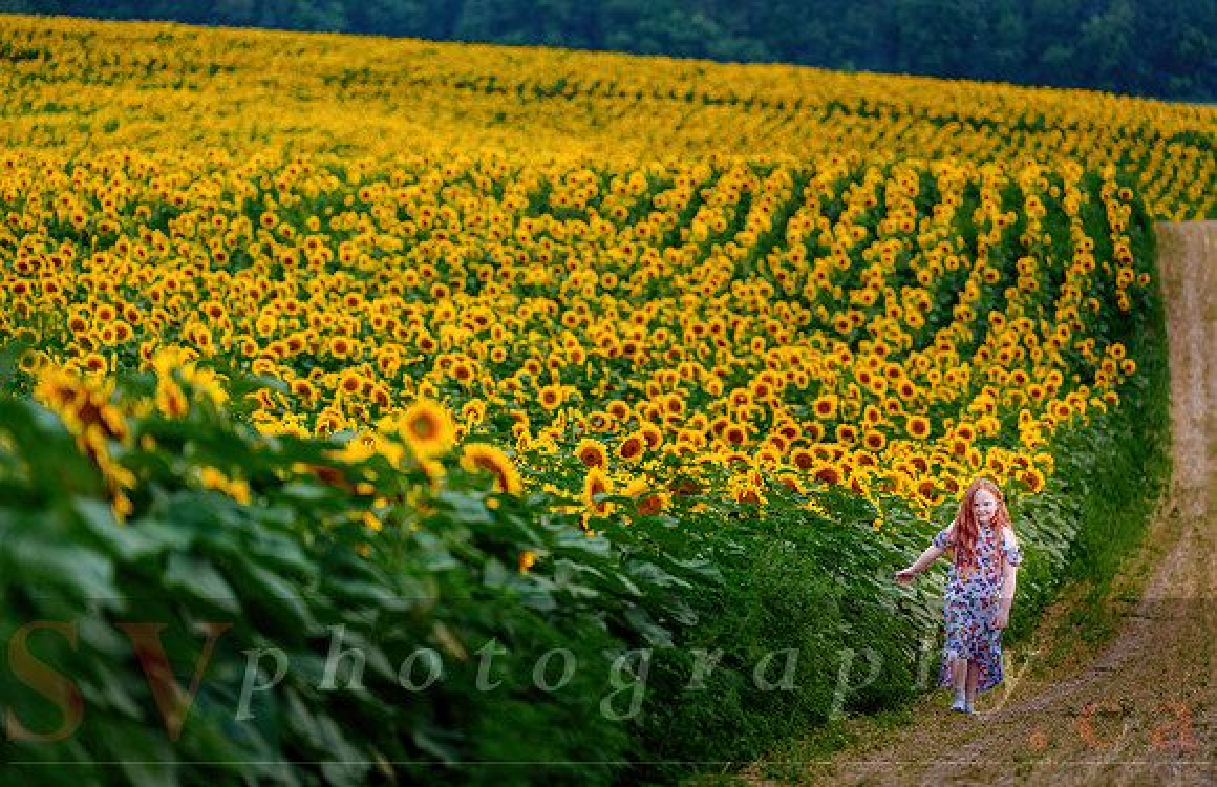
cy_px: 400
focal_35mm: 147
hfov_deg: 14.1
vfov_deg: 9.2
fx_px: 4916
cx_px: 609
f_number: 2.8
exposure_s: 1/200
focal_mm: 144
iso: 100
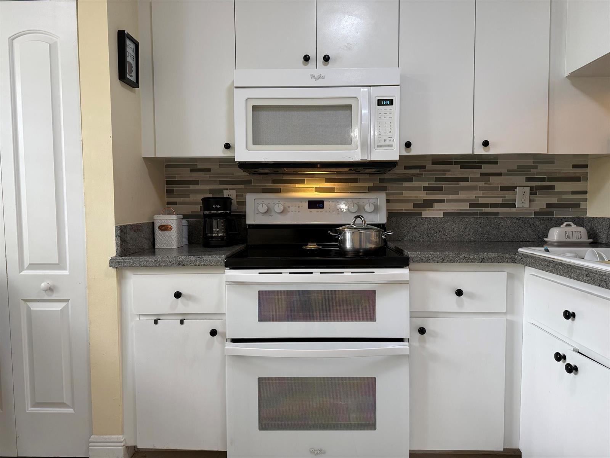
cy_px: 229
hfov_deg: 71.6
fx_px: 423
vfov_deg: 56.8
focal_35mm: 24
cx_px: 305
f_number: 1.78
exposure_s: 1/120
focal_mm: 6.76
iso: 160
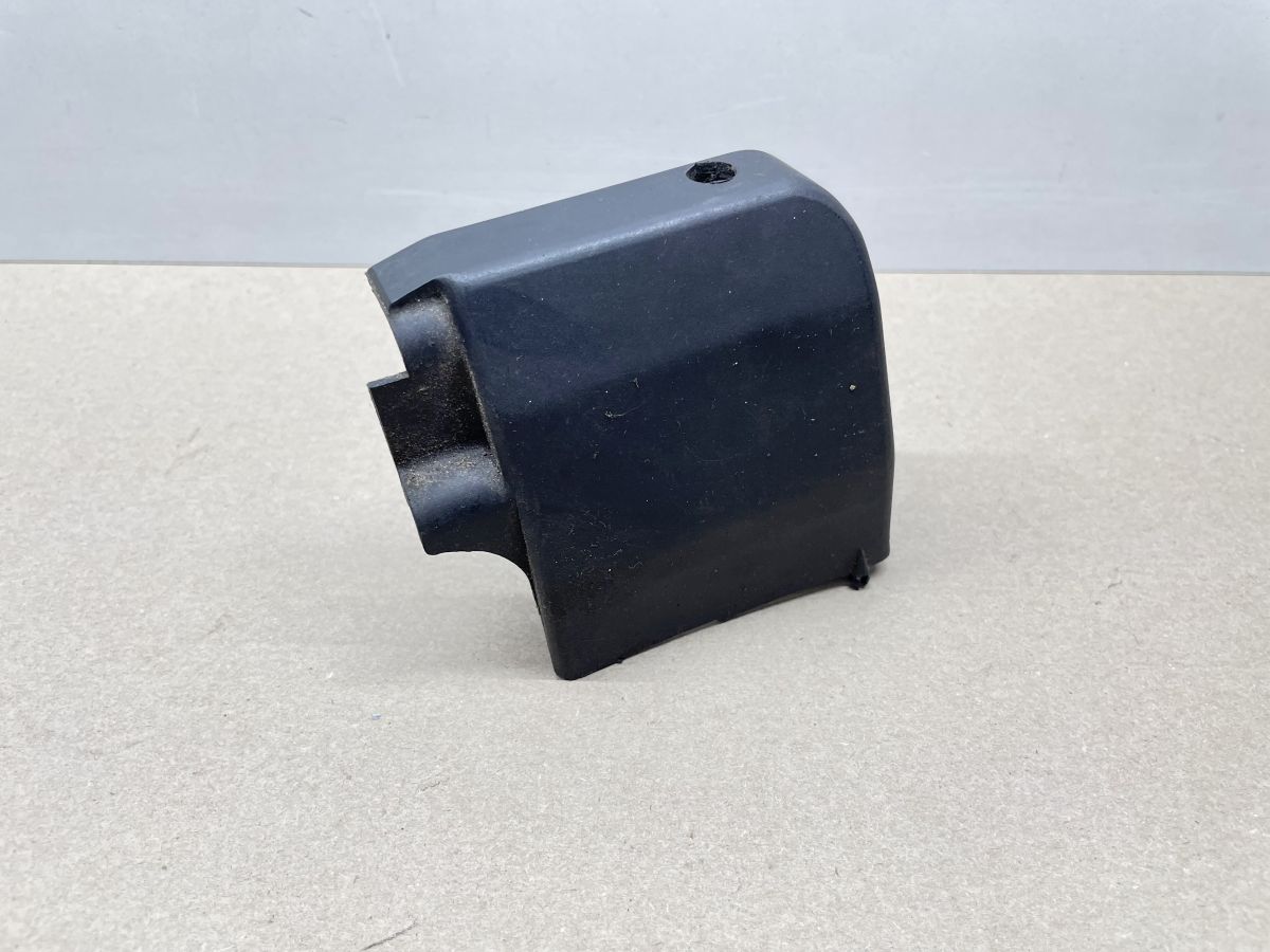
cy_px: 476
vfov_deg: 53.1
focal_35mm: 26
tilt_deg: -39.0
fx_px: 954
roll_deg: +0.5
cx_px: 635
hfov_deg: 67.3
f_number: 1.6
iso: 100
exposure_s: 1/100
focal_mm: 4.2
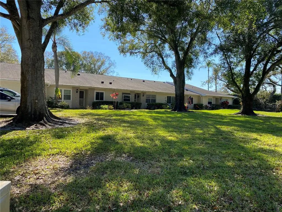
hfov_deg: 67.3
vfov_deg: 53.1
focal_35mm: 26
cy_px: 106
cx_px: 141
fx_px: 212
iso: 32
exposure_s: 1/1135
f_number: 1.8
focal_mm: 4.25
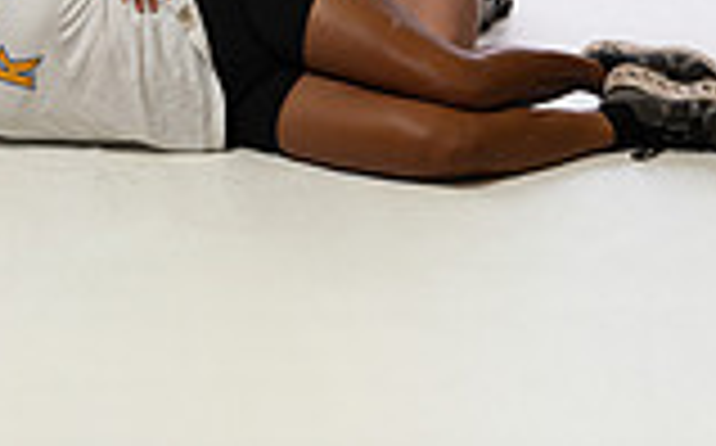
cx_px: 122
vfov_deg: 9.1
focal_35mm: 133
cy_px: -496
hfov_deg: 15.6
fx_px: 2593
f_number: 5.6
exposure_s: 1/250
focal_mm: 46
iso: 640
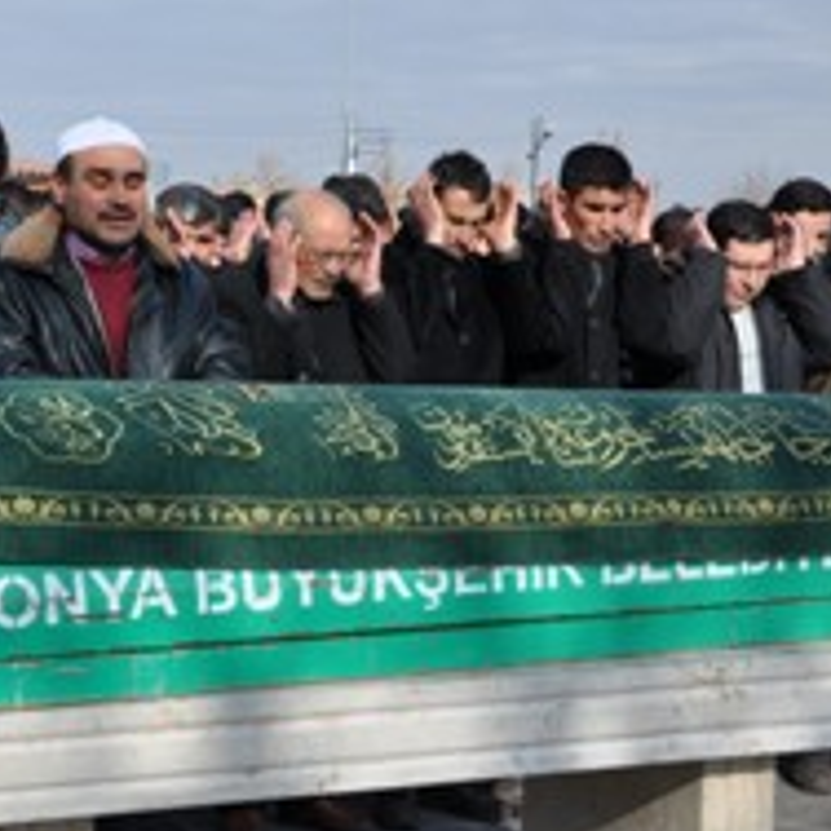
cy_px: 548
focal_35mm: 85
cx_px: 66
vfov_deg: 20.3
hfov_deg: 20.0
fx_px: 2309
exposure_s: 1/200
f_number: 14
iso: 200
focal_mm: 28
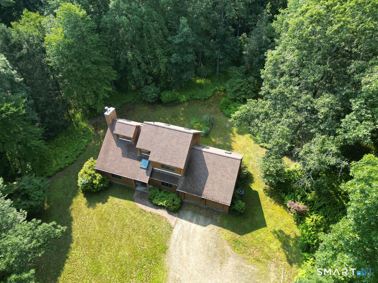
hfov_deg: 71.6
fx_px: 262
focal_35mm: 24
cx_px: 189
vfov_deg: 56.8
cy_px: 142
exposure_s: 1/500
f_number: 1.7
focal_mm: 6.72
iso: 100
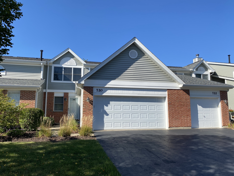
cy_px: 88
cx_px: 117
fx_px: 176
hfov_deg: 67.3
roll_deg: +0.1
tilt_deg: +7.6
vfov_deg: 53.1
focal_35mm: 26
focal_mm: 4.25
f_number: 1.8
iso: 32
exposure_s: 1/2463
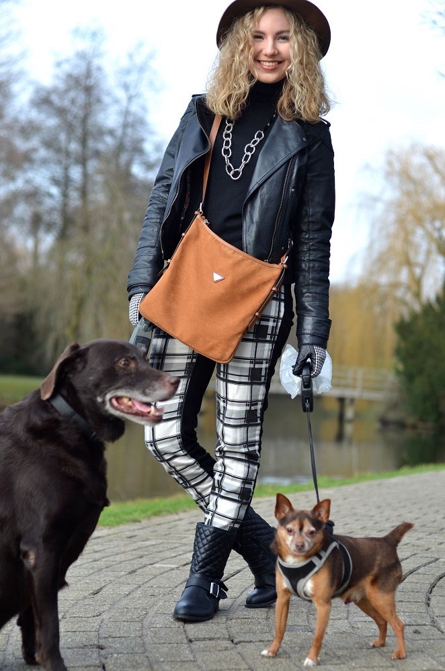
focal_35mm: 75
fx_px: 1396
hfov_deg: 18.1
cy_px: 336
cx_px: 222
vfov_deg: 27.0
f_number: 2.8
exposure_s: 1/640
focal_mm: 50
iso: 160
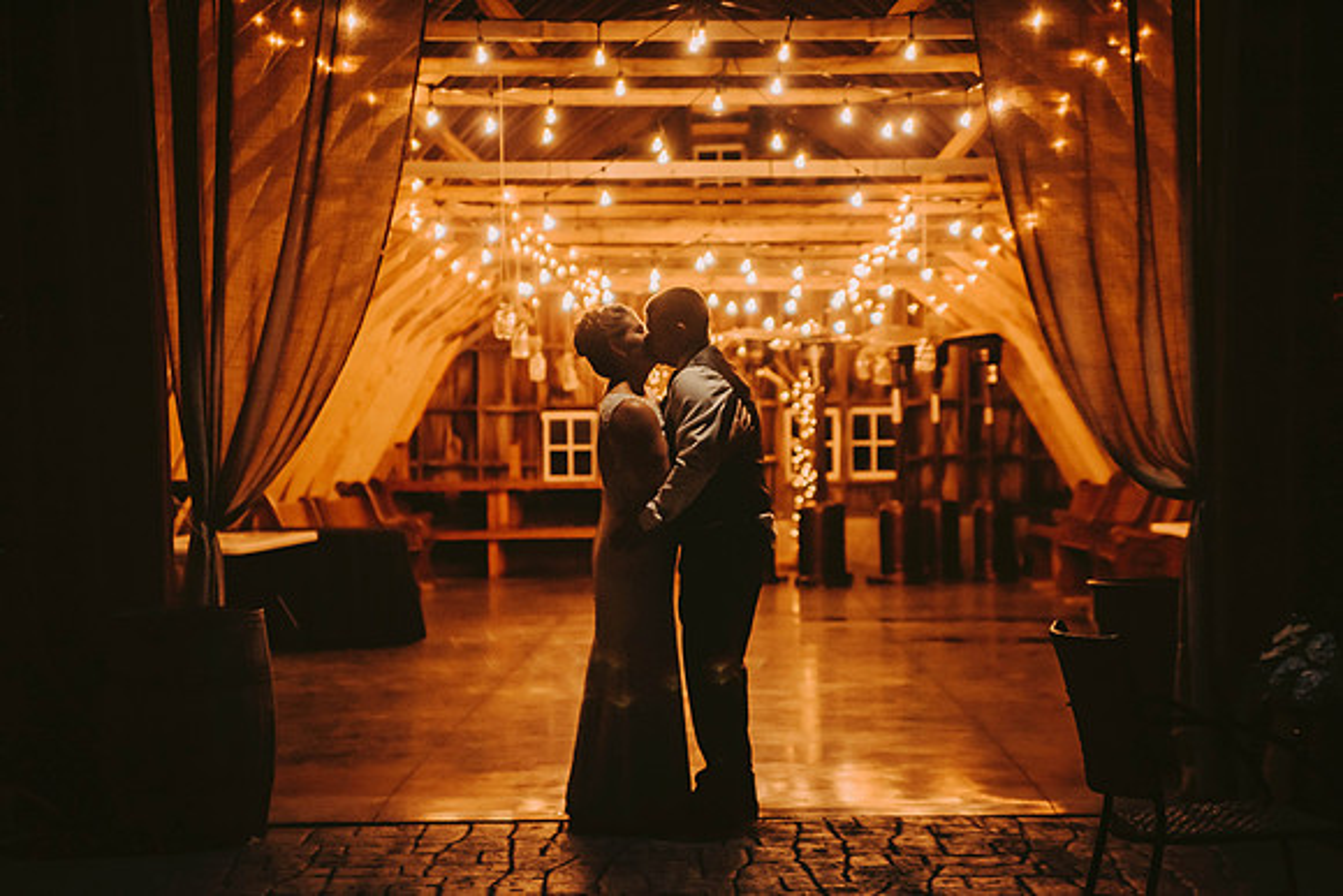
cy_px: 448
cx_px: 672
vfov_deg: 18.0
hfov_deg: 26.7
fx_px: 2829
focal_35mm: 76
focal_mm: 75
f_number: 2.8
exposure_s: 1/160
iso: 1250
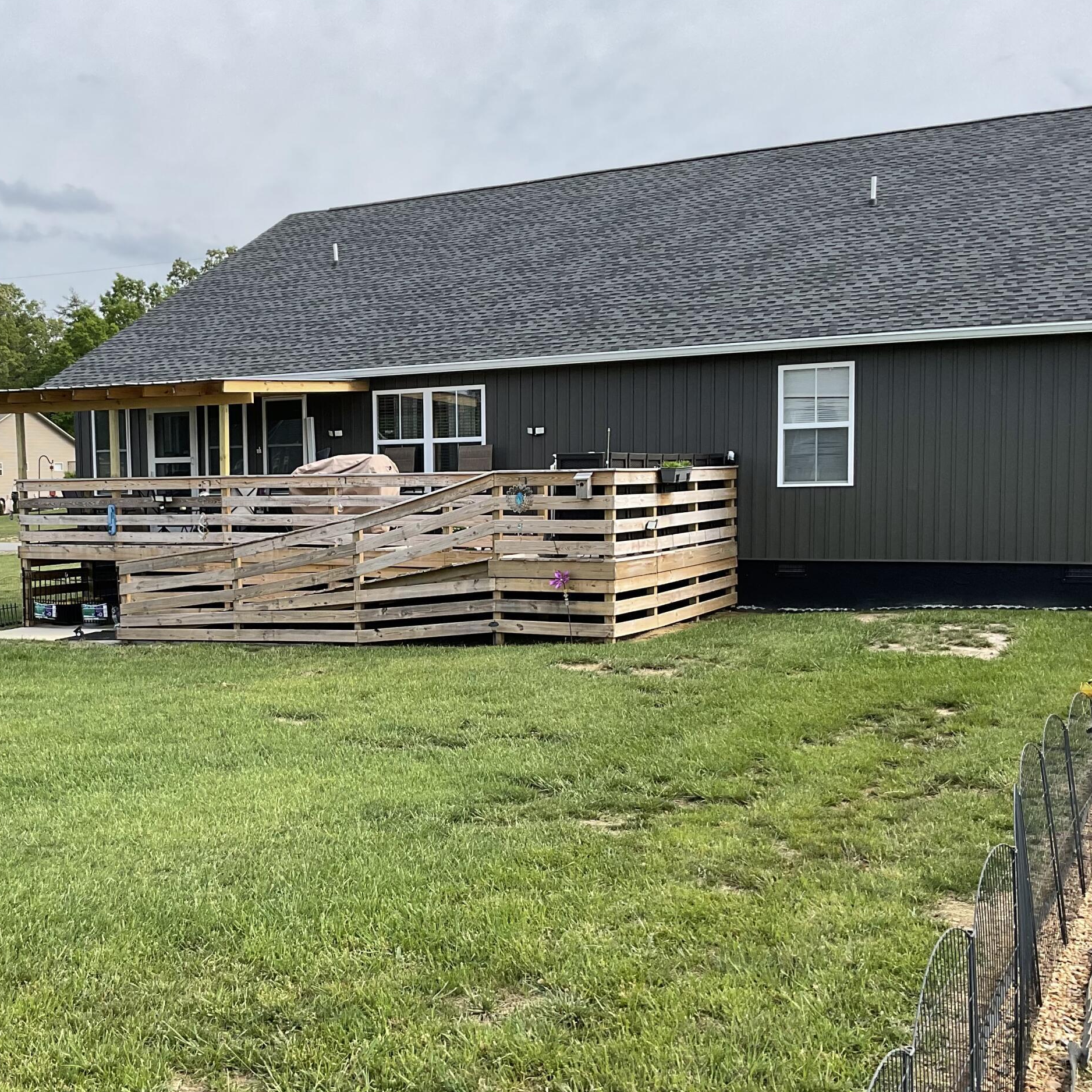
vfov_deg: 40.9
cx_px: 327
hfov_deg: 40.2
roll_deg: +1.6
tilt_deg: -5.3
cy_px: 600
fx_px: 1463
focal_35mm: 41
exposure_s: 1/1195
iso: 16
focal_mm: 3
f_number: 1.8
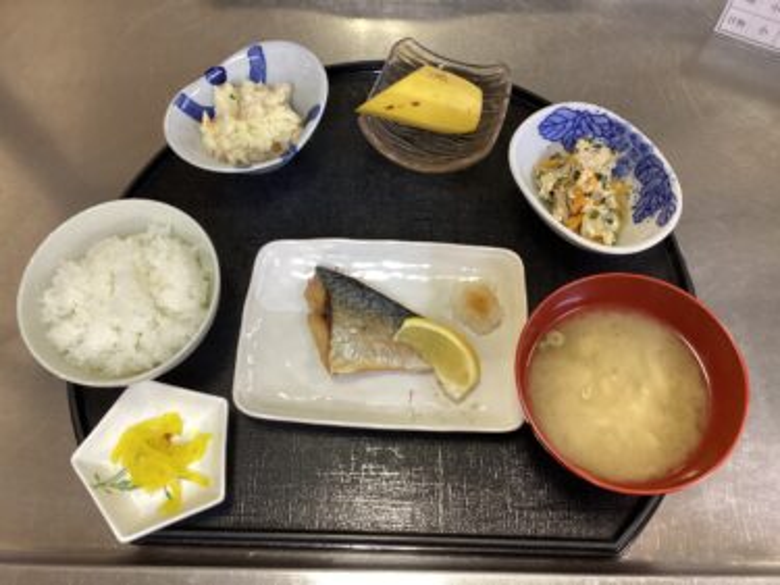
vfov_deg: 45.4
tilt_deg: -68.3
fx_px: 698
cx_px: 390
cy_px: 292
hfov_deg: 58.4
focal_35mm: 31
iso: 320
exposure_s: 1/60
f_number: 2.4
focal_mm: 3.3
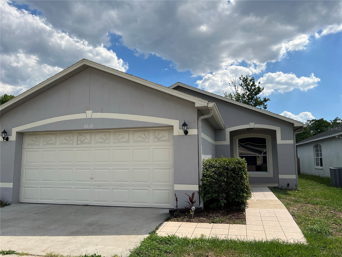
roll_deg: +0.1
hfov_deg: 67.3
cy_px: 128
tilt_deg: +6.5
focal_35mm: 26
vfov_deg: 53.1
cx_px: 171
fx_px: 257
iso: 50
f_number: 1.5
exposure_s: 1/5882
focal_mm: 5.7
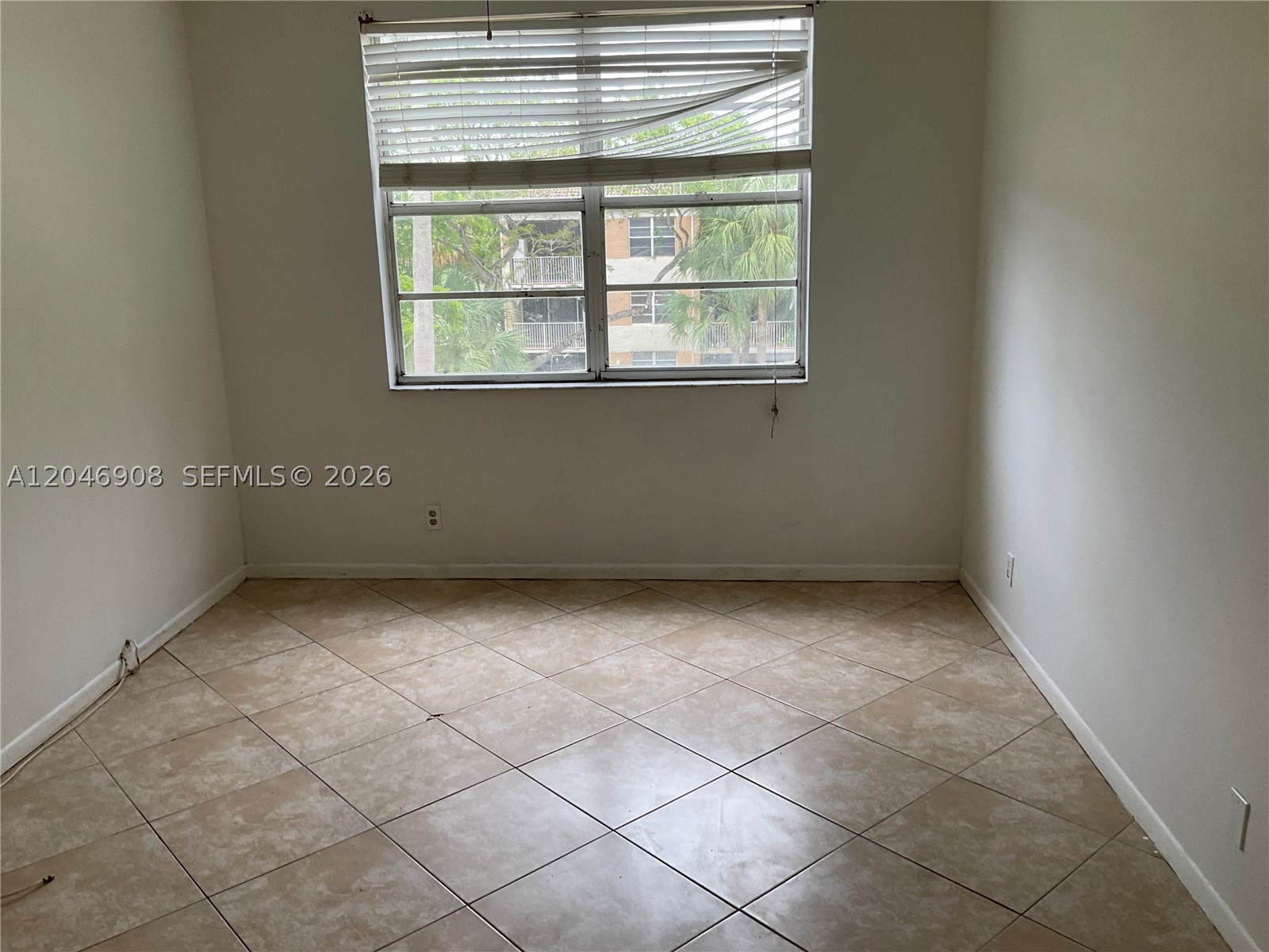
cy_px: 476
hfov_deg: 61.7
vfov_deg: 48.2
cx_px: 634
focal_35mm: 29
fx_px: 1063
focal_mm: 3
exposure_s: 1/120
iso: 32
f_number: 1.8
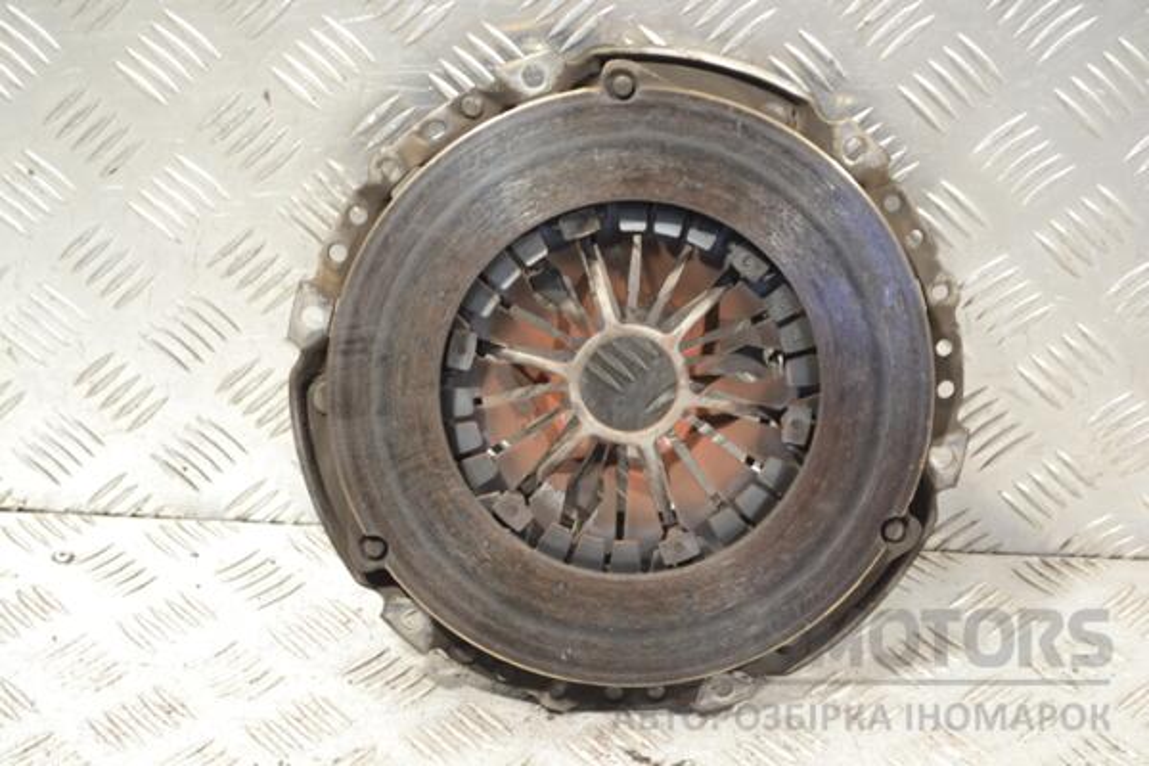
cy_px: 383
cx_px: 574
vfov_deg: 18.2
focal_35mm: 75
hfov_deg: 27.0
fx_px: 2394
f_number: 5.6
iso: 720
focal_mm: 50
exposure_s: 1/30
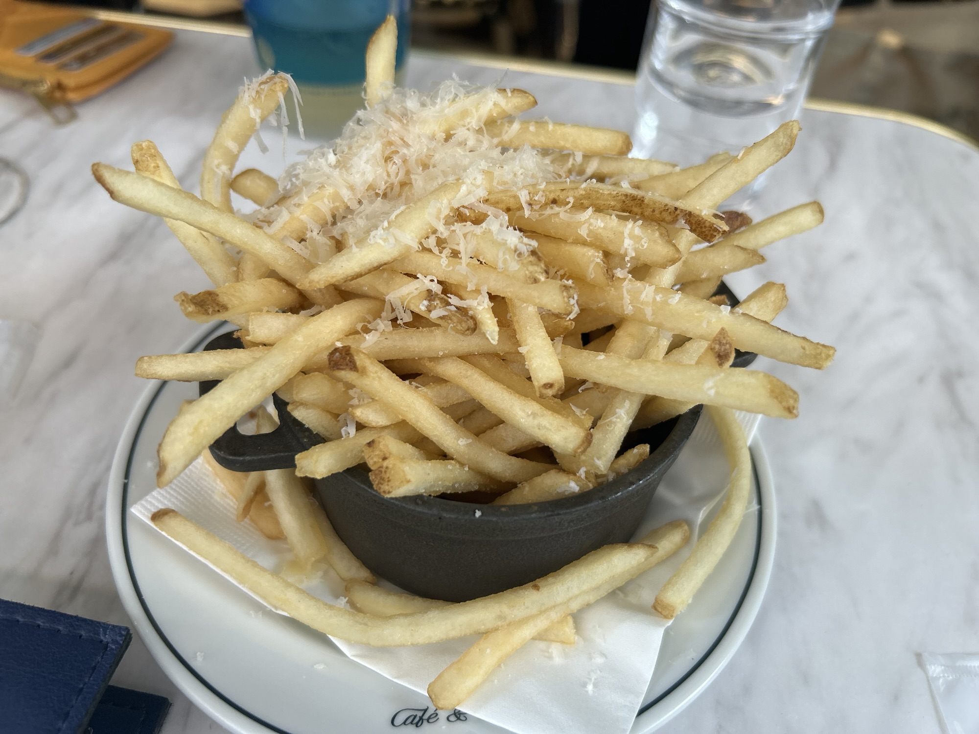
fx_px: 735
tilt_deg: -44.0
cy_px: 367
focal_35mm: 26
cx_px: 490
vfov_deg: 53.1
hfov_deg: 67.3
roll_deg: -4.8
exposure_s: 1/100
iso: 80
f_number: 1.5
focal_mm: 5.7
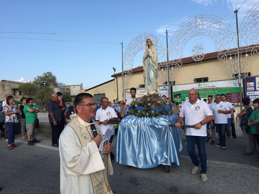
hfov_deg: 61.7
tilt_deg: +3.6
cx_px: 130
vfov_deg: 48.2
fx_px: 217
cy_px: 97
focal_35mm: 29
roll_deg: +1.0
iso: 25
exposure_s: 1/894
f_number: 2.2
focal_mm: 4.15
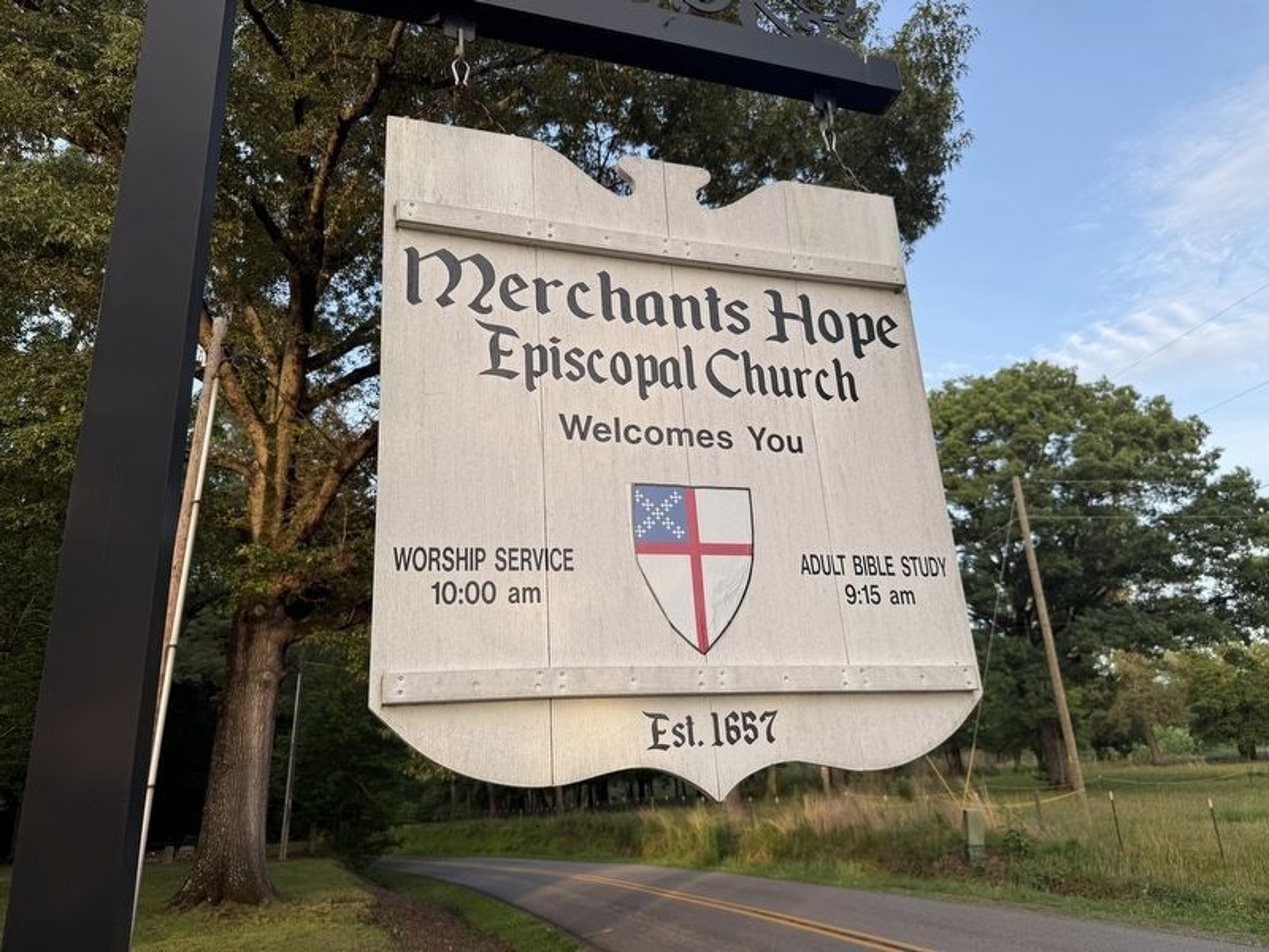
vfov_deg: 56.8
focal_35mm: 24
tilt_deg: +18.6
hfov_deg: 71.6
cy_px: 476
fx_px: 880
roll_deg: +2.8
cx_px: 634
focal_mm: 6.76
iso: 80
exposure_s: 1/822
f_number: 1.78
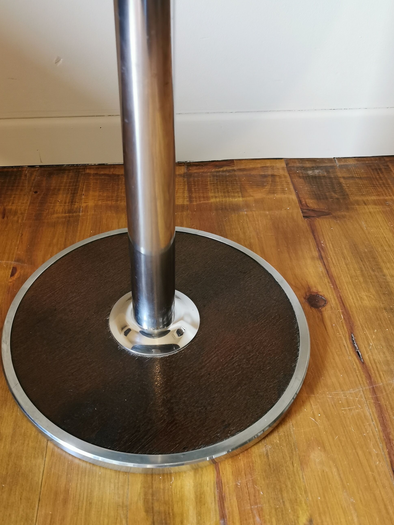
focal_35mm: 38
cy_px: 236
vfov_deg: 48.9
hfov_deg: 37.4
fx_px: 577
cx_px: 135
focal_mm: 5.56
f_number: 1.6
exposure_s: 1/50
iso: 320
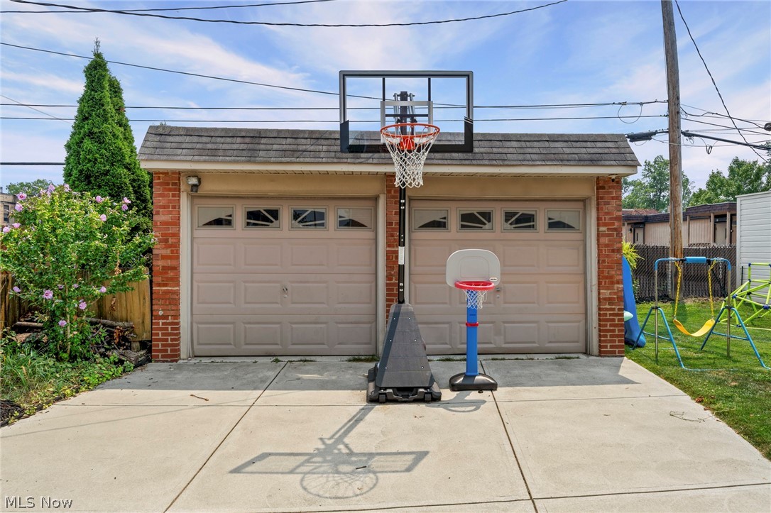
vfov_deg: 53.1
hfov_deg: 73.8
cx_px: 386
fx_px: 514
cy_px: 256
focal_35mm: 24
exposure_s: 1/320
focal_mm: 24
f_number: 9
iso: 250
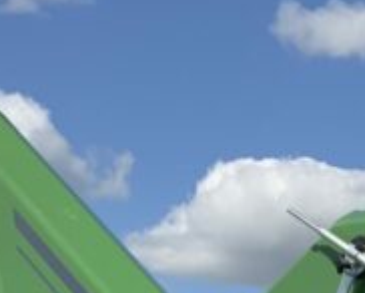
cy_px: 534
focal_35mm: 159
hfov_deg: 11.8
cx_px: 465
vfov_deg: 9.3
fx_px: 1719
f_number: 1.8
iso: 20
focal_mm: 3
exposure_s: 1/2320
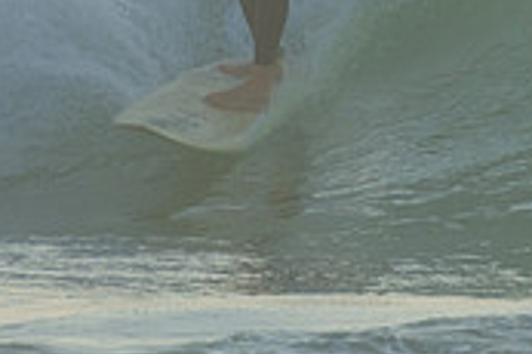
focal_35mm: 2015
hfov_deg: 1.0
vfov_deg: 0.7
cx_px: 360
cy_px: -100
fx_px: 29748
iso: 250
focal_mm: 400
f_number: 5.6
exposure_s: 1/800
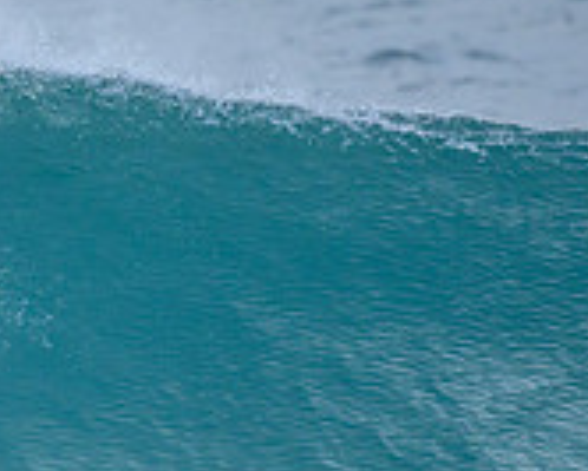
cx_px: -144
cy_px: 391
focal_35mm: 3007
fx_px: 52360
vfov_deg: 0.5
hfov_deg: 0.6
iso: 1250
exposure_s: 1/2000
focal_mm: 800
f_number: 6.3
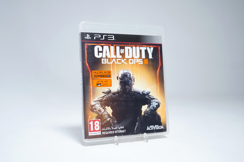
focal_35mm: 40
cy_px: 81
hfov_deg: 48.5
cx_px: 122
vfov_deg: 33.4
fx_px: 271
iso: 160
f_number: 4.5
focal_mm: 40
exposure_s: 1/10
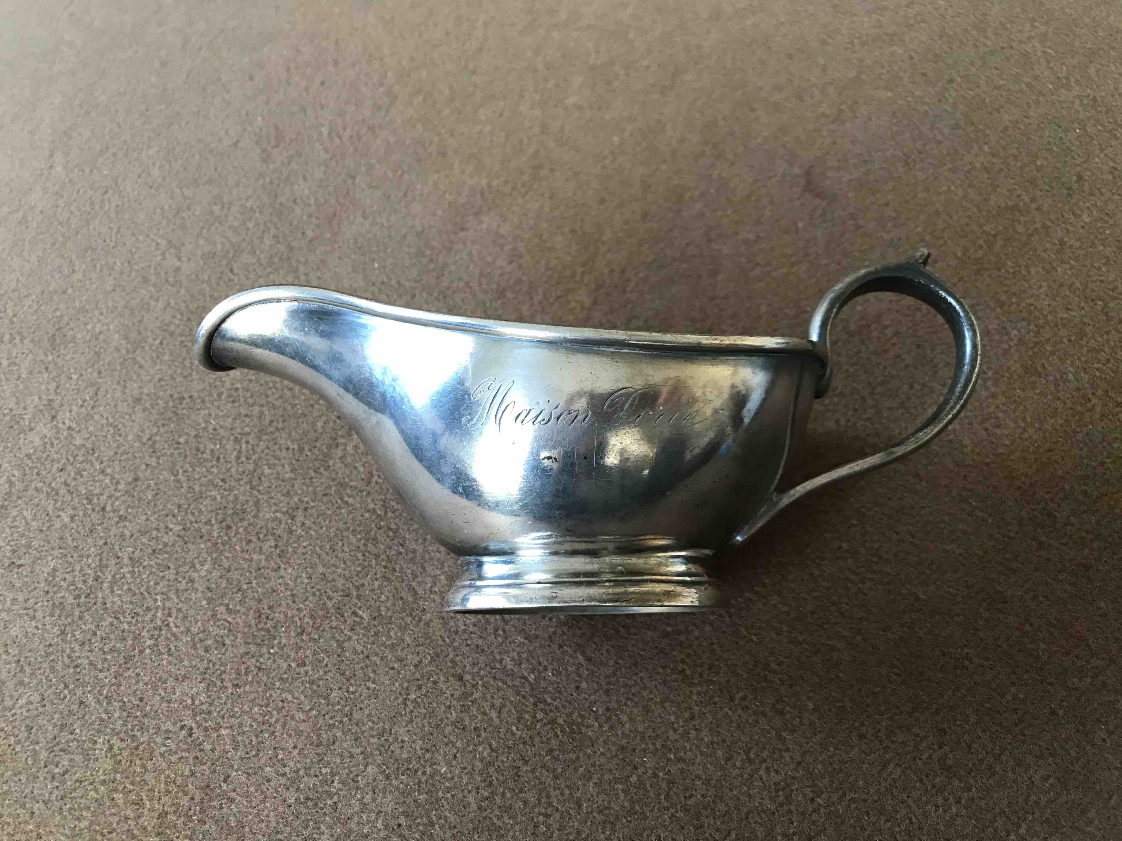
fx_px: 908
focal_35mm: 28
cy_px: 420
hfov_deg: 63.4
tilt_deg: -52.6
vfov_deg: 49.7
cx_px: 561
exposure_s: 1/17
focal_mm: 3.99
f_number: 1.8
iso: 50
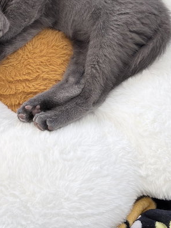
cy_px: 74
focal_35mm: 89
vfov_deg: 21.9
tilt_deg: -57.4
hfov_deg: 16.5
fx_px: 587
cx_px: 51
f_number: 1.6
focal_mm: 5.96
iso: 200
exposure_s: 1/40
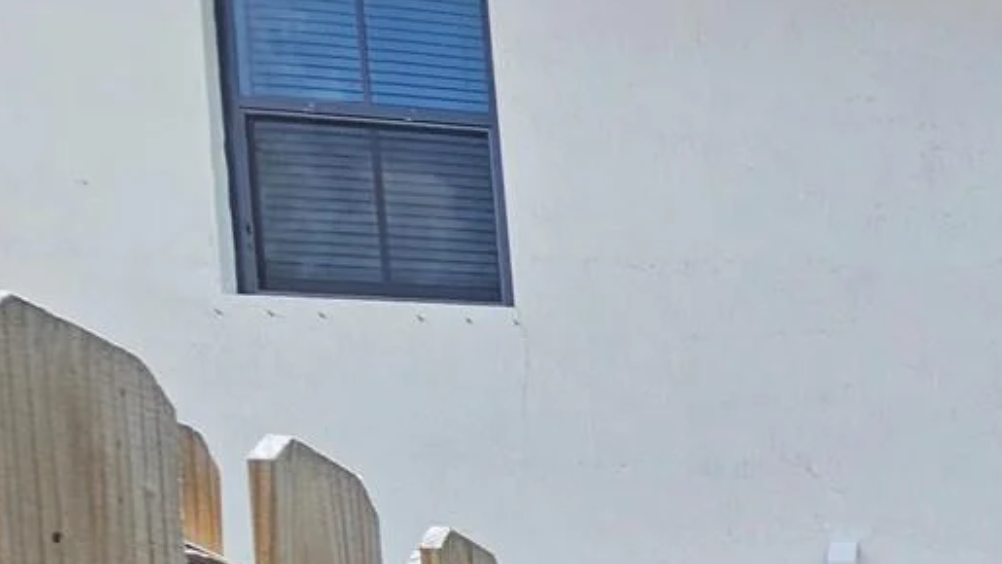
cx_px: 1485
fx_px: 1169
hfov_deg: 29.3
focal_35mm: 44
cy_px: 900
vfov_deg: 21.6
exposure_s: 1/483
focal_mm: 2.2
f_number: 2.2
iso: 50
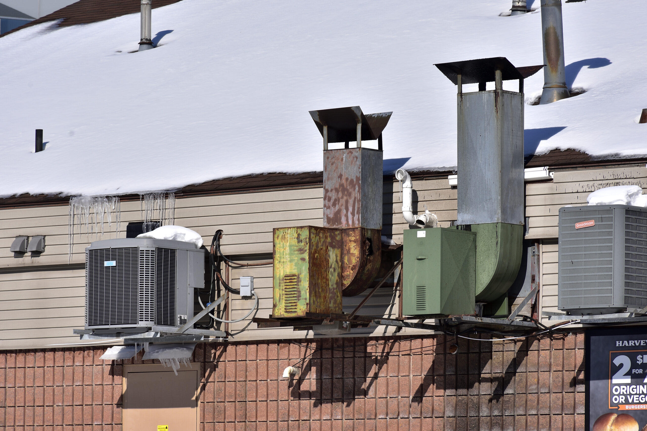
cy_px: 216
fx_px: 3774
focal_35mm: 210
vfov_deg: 6.5
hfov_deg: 9.8
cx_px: 324
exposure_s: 1/250
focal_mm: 140
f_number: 13
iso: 100
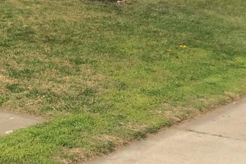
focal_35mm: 92
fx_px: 629
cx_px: -98
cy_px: 8
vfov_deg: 14.7
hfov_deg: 19.8
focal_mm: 4.15
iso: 32
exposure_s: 1/2415
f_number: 2.2
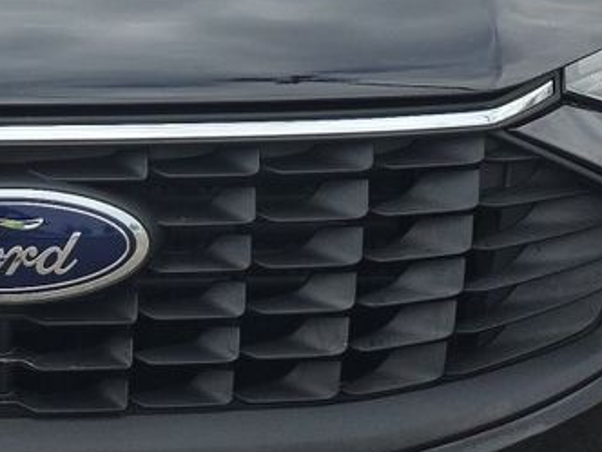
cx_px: 24
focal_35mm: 111
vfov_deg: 13.2
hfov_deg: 17.4
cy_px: -2
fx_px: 1930
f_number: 1.4
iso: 64
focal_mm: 6.5
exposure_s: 1/3890
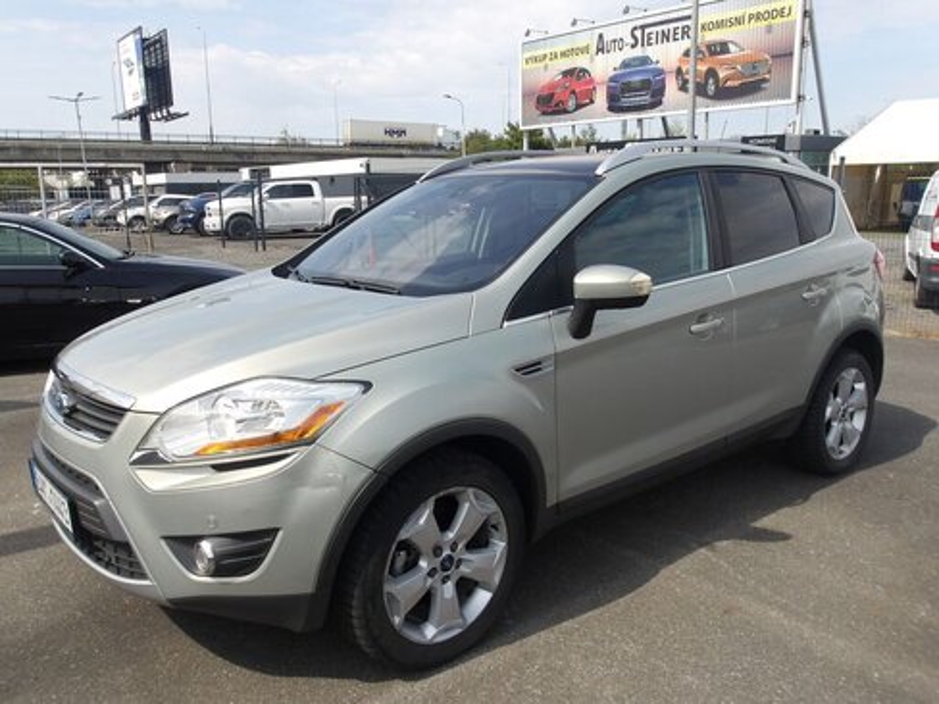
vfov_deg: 51.4
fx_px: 732
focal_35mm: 27
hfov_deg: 65.3
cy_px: 352
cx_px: 470
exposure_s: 1/110
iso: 100
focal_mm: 4.9
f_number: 10.4
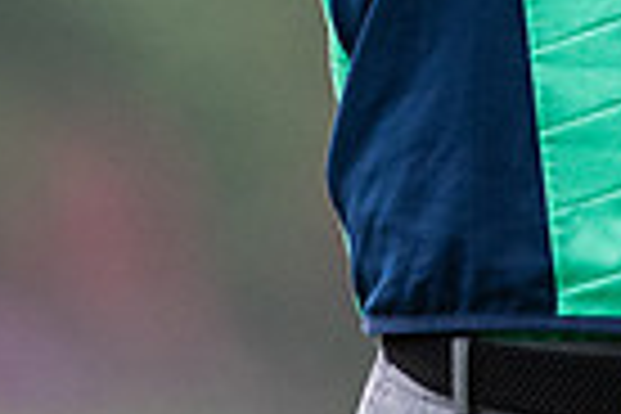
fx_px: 32600
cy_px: -443
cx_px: 153
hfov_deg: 1.1
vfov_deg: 0.7
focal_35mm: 1890
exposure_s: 1/1600
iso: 2000
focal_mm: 300
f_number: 4
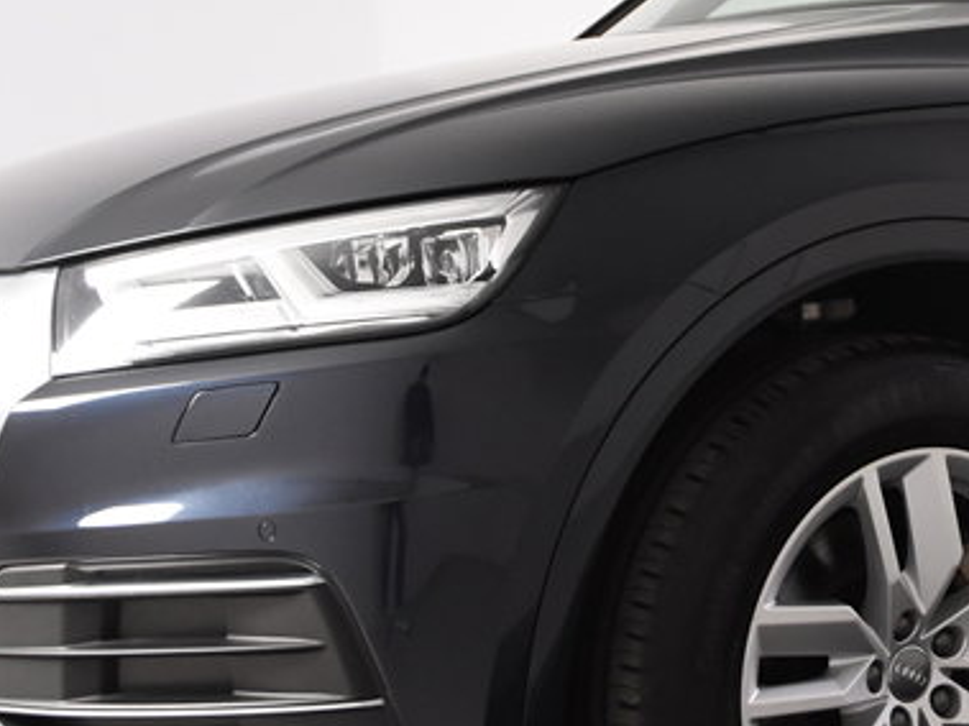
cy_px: 293
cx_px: 890
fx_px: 2183
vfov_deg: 18.9
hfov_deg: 24.3
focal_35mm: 78
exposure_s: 1/60
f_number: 4
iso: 1600
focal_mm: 20
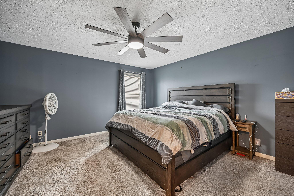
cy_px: 98
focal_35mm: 14
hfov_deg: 104.3
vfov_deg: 81.2
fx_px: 114
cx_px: 147
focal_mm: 14
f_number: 4
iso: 400
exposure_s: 1/8
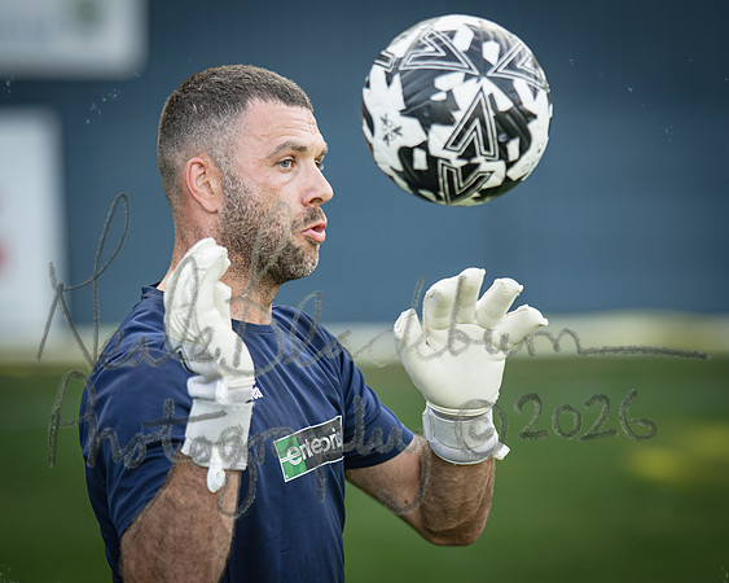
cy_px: 250
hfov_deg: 6.9
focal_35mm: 279
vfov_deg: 5.5
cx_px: 438
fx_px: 6017
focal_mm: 135
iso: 400
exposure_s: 1/2000
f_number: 1.8
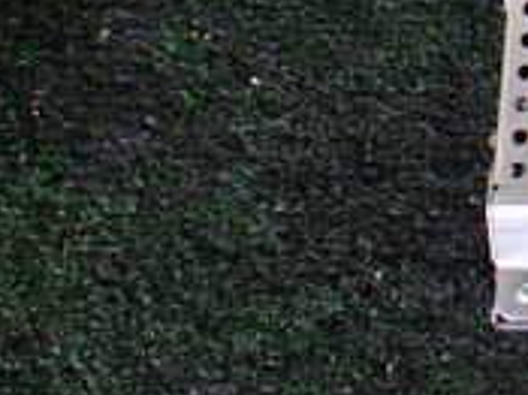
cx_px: 848
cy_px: -244
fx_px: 1570
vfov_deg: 13.3
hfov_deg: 16.9
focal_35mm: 103
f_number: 2.3
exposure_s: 1/125
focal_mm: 5.4
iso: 125
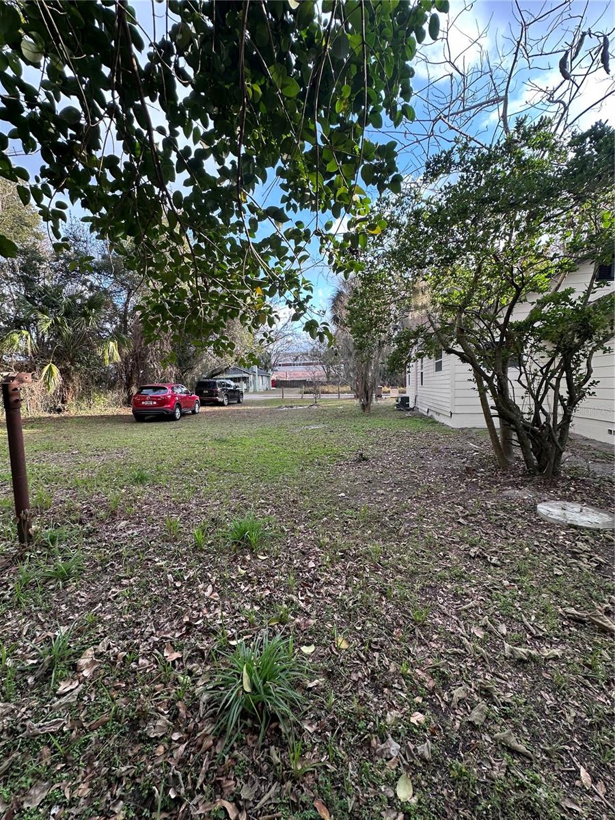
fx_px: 332
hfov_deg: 85.7
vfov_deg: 102.1
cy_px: 410
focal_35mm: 14
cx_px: 308
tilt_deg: -3.7
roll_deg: +0.5
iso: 40
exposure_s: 1/164
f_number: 2.2
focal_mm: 2.22
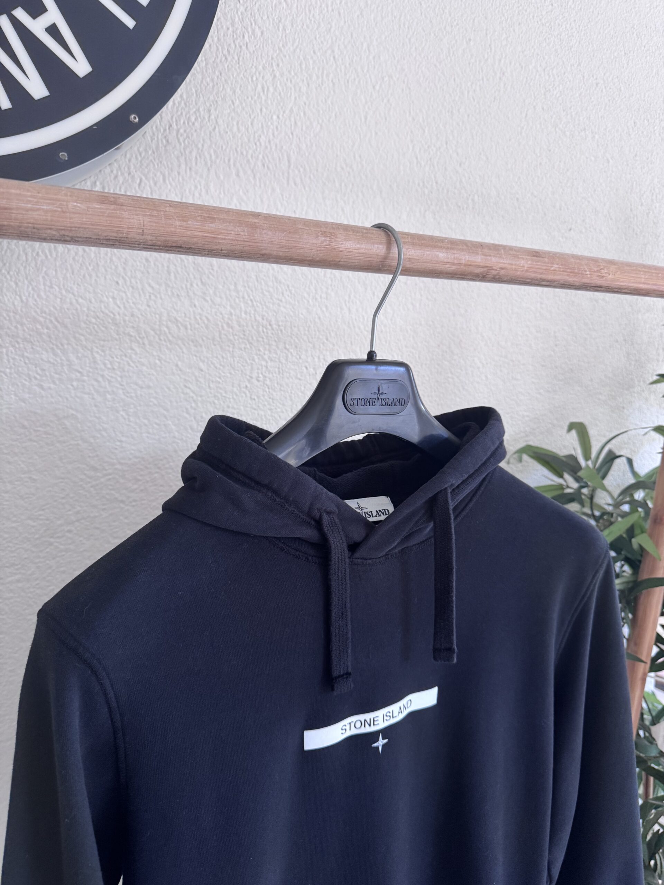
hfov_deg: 56.8
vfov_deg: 71.6
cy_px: 442
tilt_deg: -8.0
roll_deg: -0.5
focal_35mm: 24
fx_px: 614
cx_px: 332
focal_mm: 6.76
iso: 200
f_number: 1.78
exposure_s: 1/84
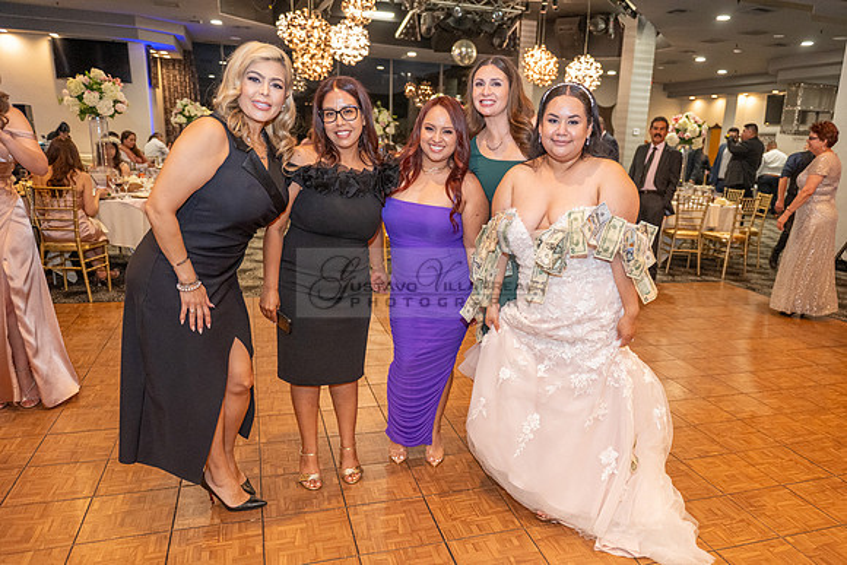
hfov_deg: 67.7
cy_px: 315
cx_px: 472
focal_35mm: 27
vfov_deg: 48.3
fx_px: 629
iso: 2500
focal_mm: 24
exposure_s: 1/200
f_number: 2.8
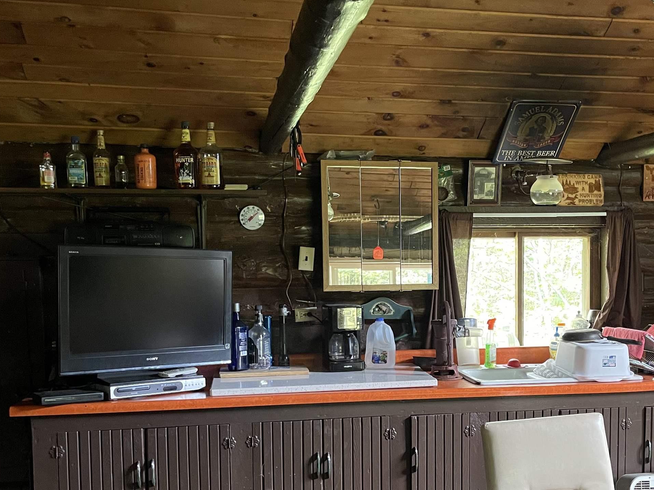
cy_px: 327
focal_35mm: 40
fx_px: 756
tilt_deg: -5.4
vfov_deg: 35.6
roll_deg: +0.2
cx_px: 393
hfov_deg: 46.5
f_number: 1.6
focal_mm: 5.1
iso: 640
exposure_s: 1/37
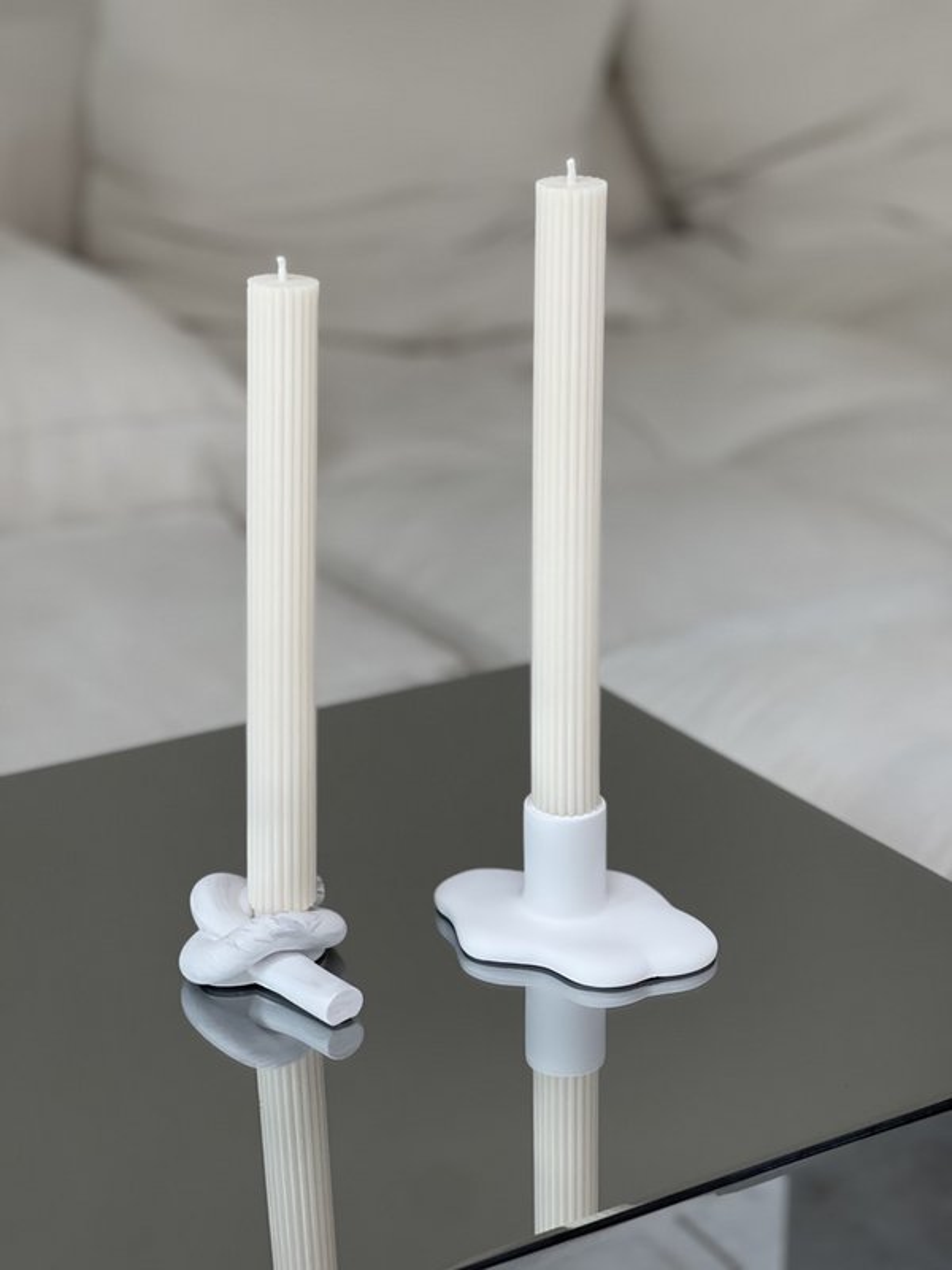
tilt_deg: -19.3
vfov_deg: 30.3
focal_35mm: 64
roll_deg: +0.7
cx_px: 476
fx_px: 2347
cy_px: 635
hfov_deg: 22.9
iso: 125
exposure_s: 1/121
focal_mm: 7.5
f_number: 2.2
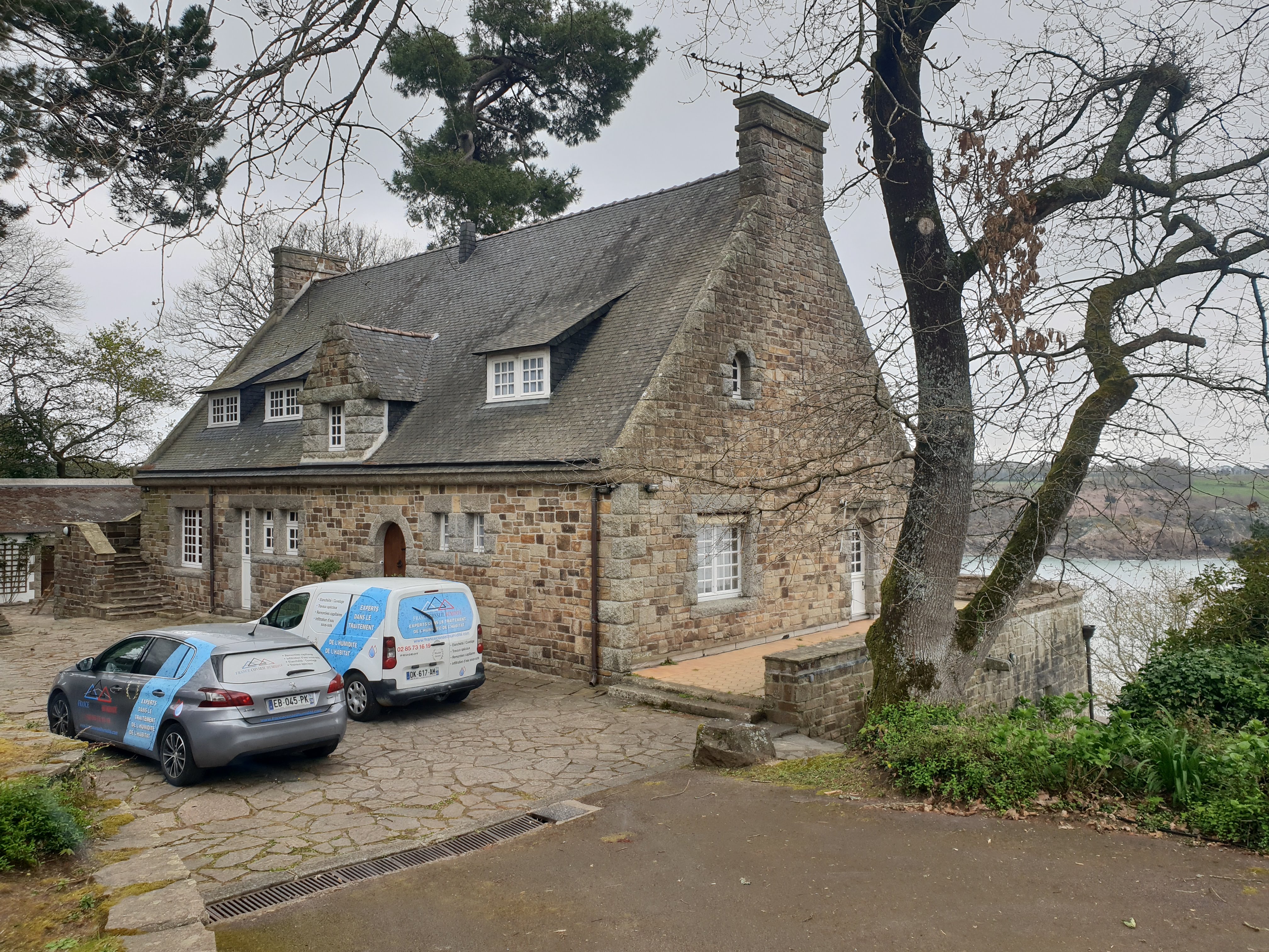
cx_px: 634
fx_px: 953
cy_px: 476
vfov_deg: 53.1
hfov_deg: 67.3
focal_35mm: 26
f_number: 2.4
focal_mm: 4.3
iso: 50
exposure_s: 1/109
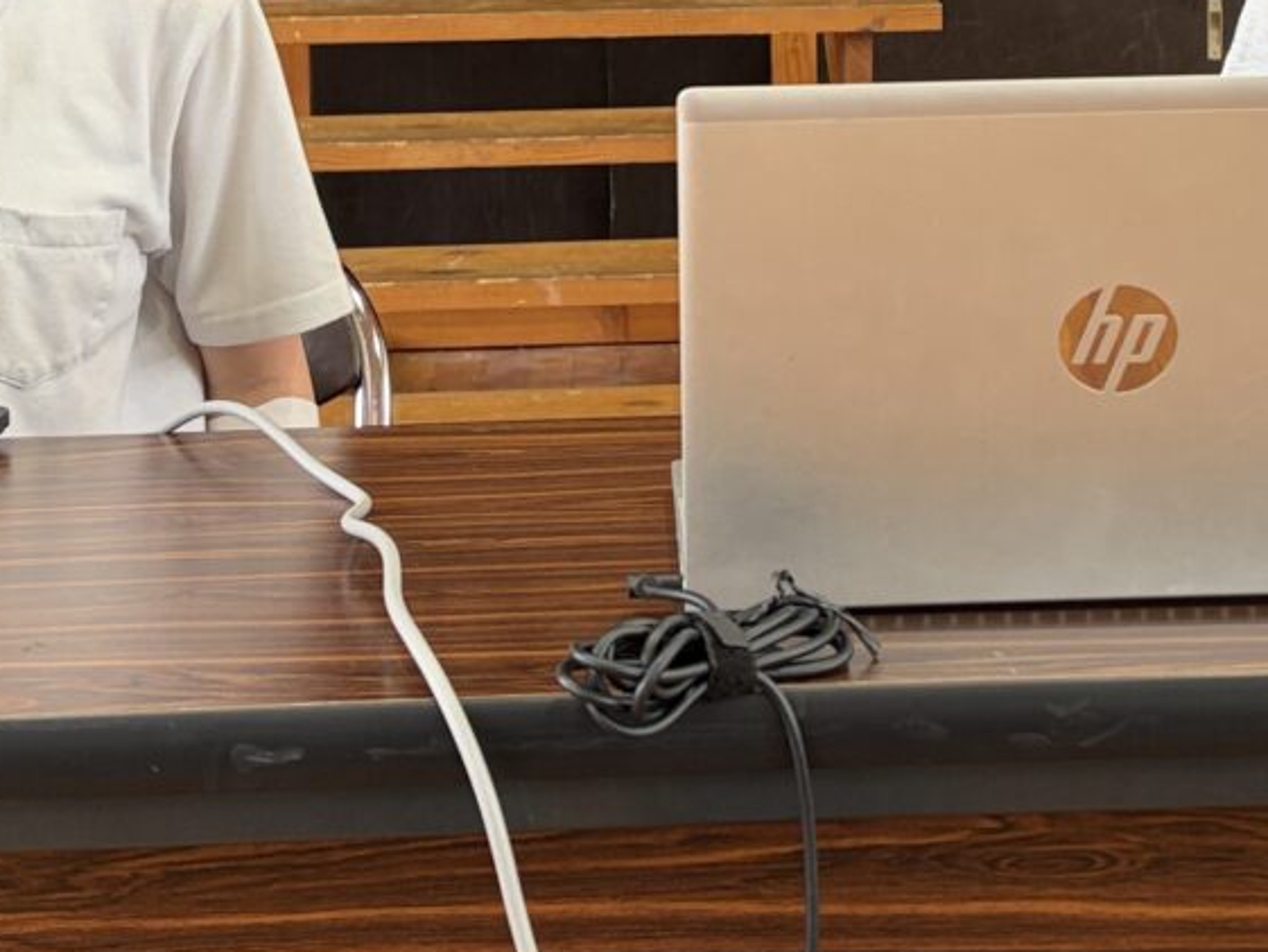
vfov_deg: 16.3
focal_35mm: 89
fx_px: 3261
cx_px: 780
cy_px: 9
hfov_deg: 22.0
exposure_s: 1/122
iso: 100
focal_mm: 5.96
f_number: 1.6
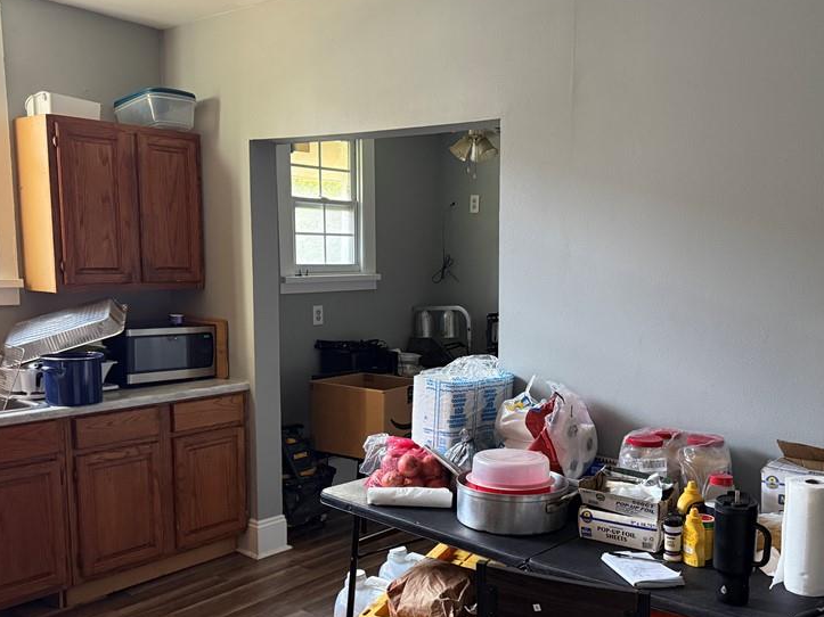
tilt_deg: -6.4
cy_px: 385
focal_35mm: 34
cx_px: 468
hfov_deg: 53.8
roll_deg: -1.6
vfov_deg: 41.5
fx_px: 809
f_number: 1.78
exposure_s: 1/60
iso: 640
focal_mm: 6.76
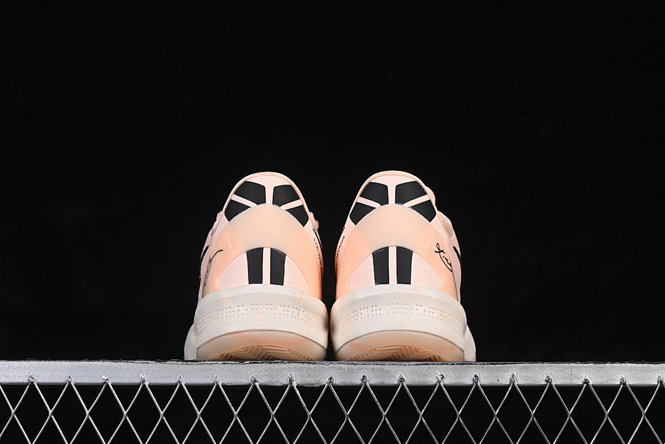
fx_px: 1385
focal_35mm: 75
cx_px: 332
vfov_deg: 18.2
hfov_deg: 27.0
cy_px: 222
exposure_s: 1/80
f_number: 8
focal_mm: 50
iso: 160
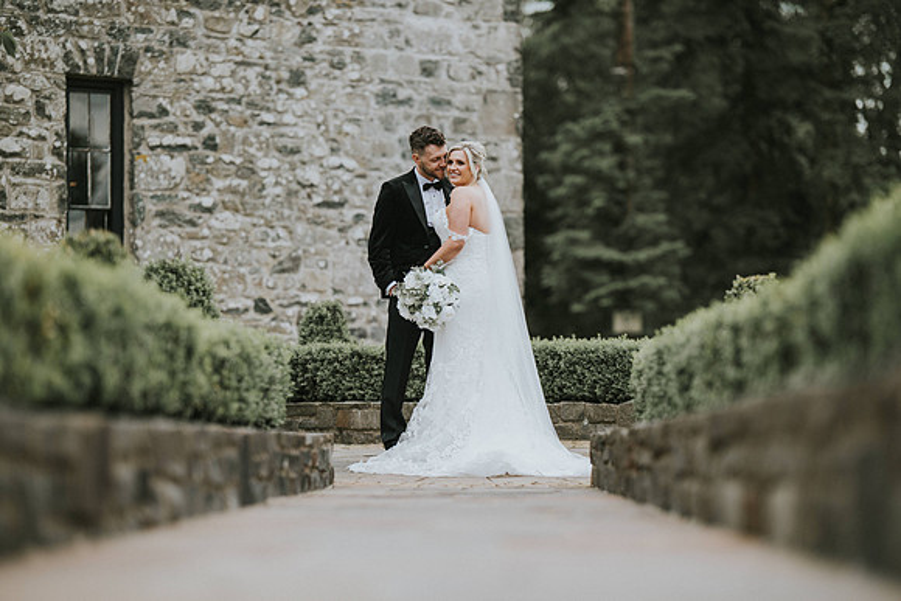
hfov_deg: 23.9
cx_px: 450
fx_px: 2128
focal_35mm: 85
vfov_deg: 16.1
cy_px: 300
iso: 160
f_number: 1.4
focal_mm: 85
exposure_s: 1/1600
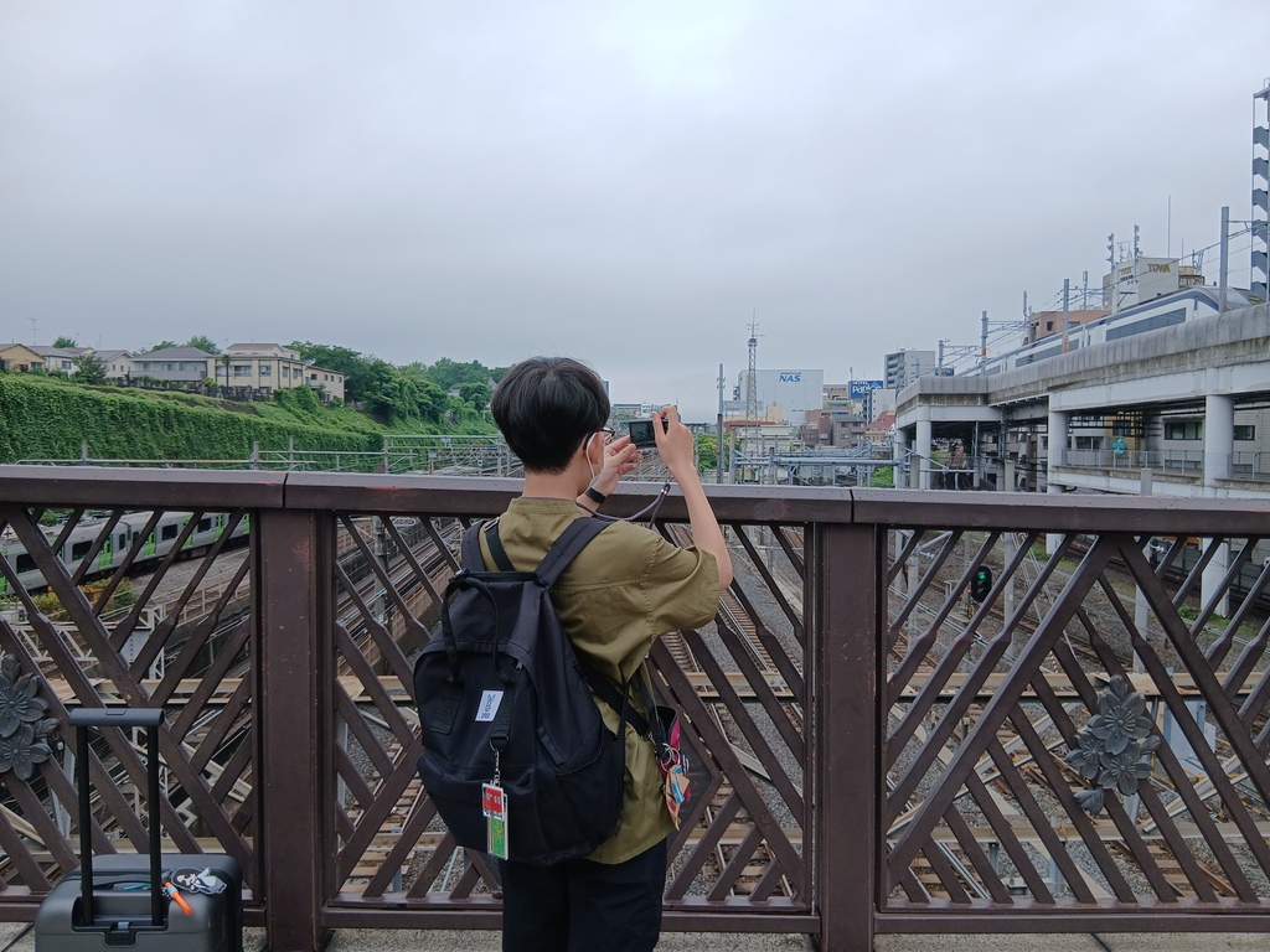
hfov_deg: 67.3
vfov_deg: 53.1
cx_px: 635
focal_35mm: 26
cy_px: 476
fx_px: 954
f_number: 1.8
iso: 20
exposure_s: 1/243
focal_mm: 3.86
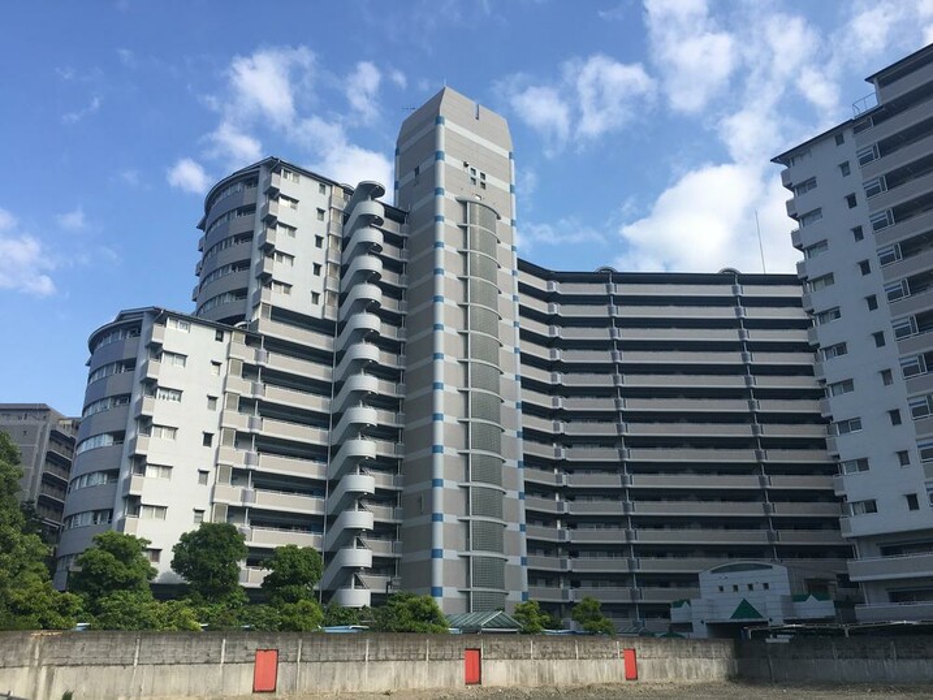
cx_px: 466
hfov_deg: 61.7
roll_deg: -0.1
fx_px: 782
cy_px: 350
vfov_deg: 48.2
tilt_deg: +20.0
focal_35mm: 29
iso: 25
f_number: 2.2
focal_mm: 4.15
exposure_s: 1/1282
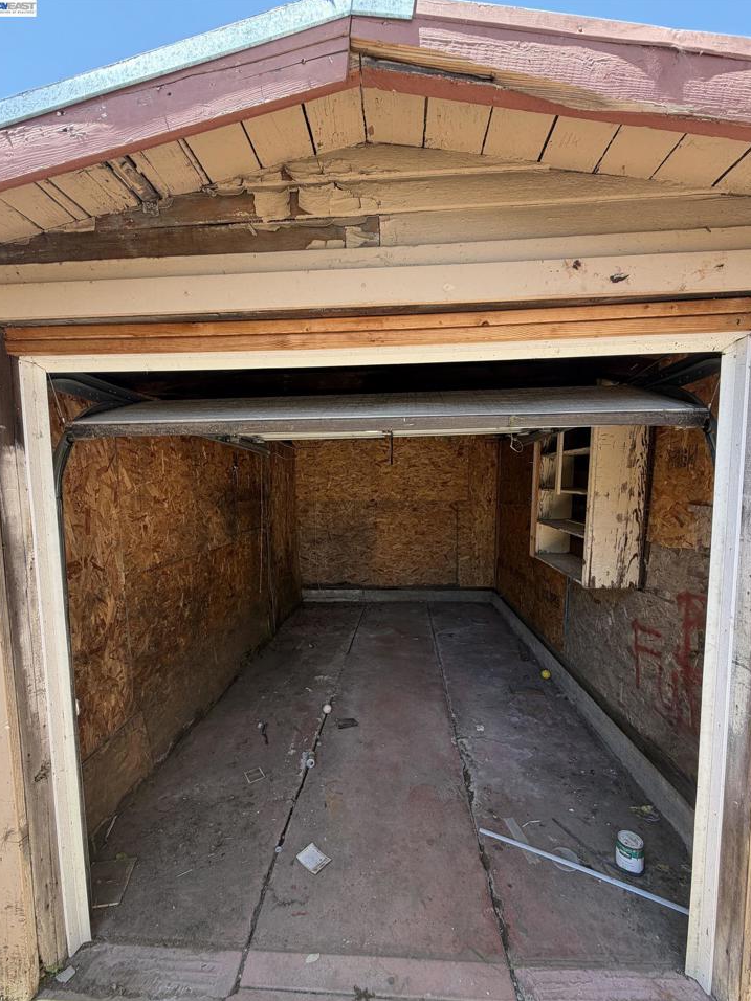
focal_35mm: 15
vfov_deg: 98.0
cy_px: 534
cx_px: 376
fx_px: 434
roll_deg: -0.2
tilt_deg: -5.1
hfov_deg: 81.7
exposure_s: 1/121
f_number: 2.2
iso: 50
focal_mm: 2.22
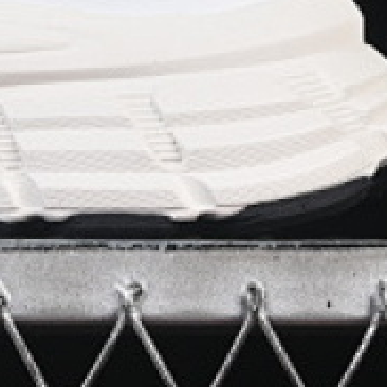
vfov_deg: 4.6
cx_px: -258
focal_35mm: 376
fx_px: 4756
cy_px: -237
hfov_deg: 4.6
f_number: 8
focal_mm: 50
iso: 160
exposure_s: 1/80
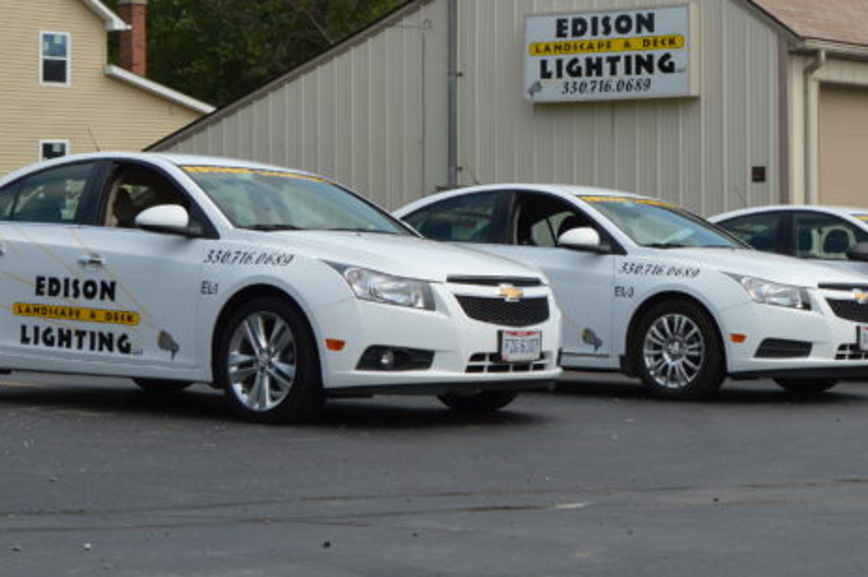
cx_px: 756
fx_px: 1759
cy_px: 160
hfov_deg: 26.9
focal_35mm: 73
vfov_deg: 18.5
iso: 100
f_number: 8
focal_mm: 22
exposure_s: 1/250
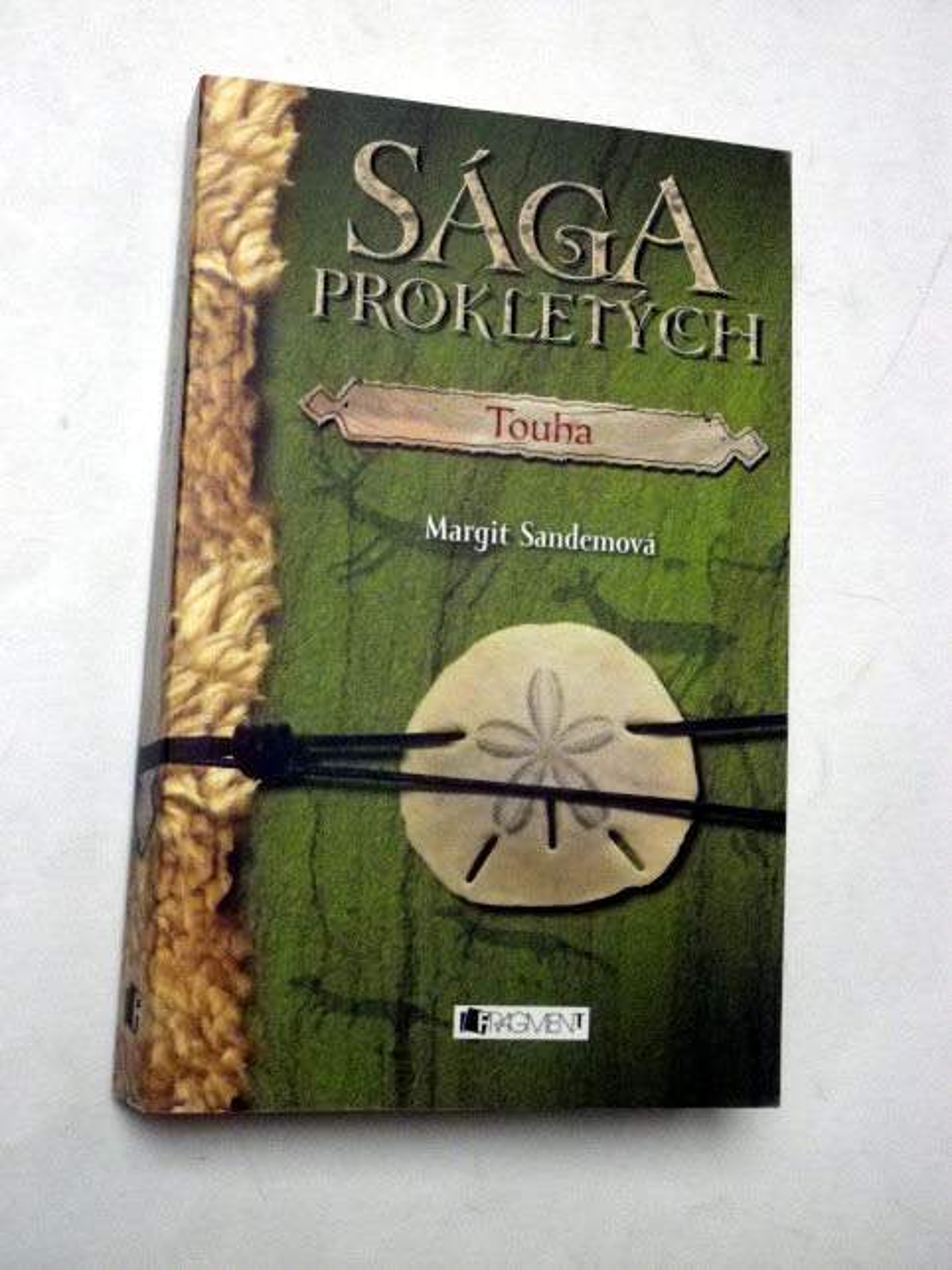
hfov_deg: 29.7
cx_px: 476
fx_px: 1797
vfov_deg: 38.9
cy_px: 635
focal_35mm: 49
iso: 640
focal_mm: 8.7
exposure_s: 1/60
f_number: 4.2
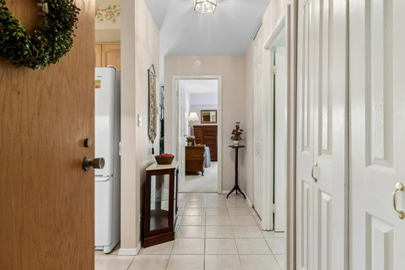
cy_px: 135
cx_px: 202
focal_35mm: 18
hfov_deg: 90.0
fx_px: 202
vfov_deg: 67.4
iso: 400
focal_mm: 12
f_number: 8
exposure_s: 1/3.33
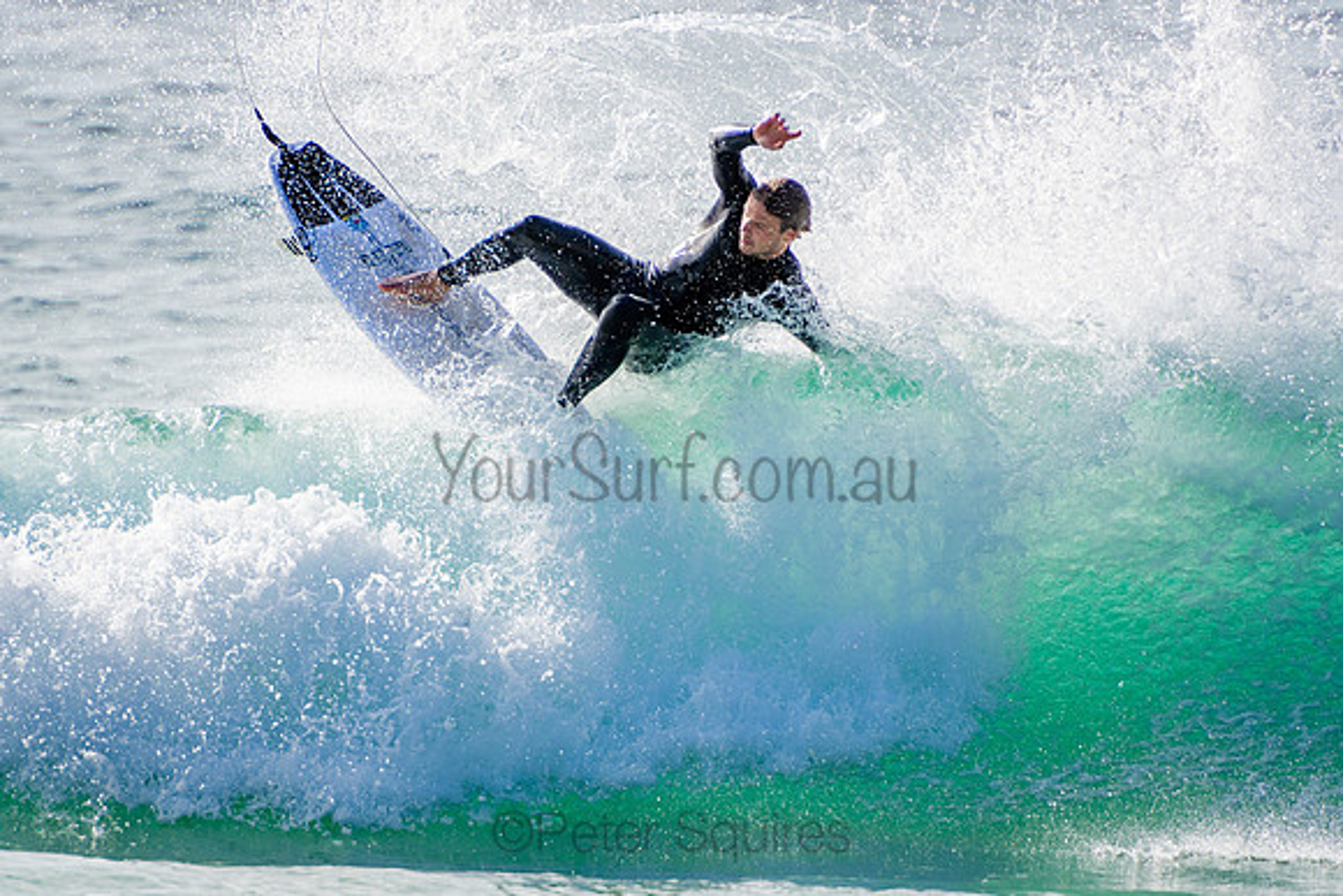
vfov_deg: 2.3
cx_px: 672
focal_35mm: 600
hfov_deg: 3.4
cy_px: 448
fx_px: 22388
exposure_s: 1/2000
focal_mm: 400
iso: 280
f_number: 5.6
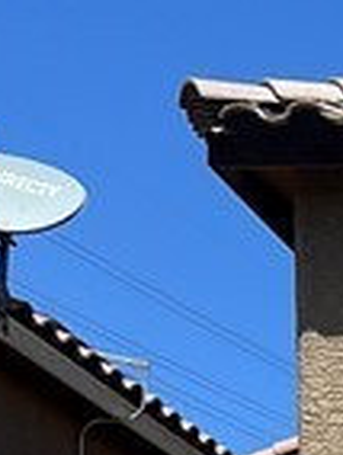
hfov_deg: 6.9
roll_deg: +0.0
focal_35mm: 187
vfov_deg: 9.2
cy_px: 1192
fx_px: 2463
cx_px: 1135
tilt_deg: -0.3
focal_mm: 5.7
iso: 50
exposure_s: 1/5076
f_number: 1.5
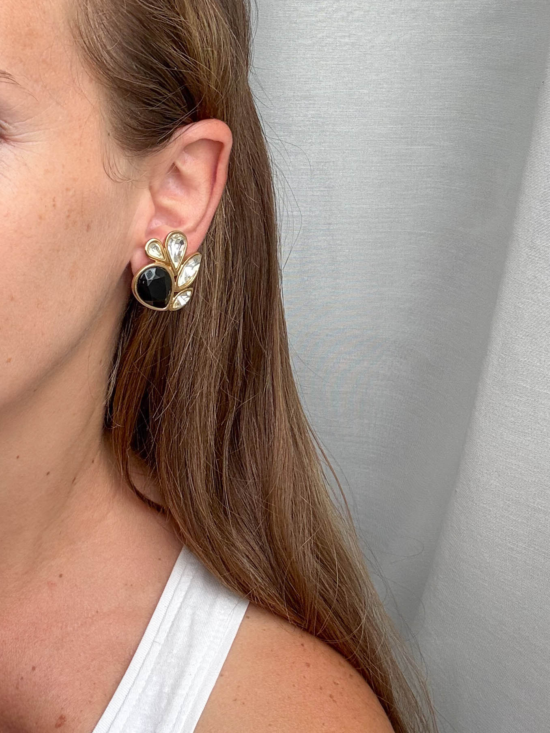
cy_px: 366
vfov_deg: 60.0
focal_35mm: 30
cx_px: 275
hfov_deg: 46.8
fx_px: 636
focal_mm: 2.69
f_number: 1.9
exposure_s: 1/170
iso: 20
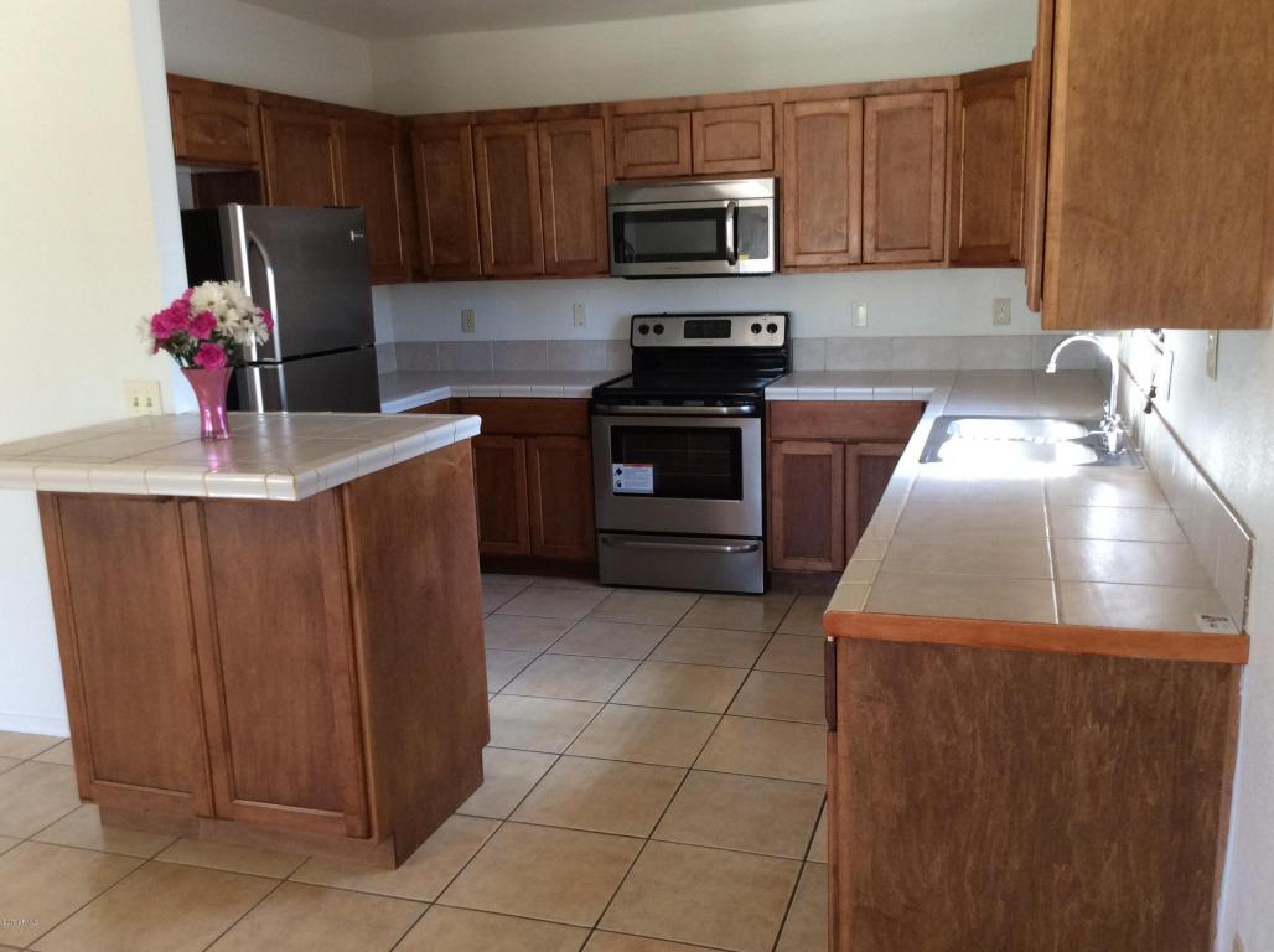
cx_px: 637
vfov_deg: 44.1
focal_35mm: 32
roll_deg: +1.9
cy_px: 476
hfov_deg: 56.9
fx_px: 1176
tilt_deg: -11.9
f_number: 2.4
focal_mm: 3.3
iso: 80
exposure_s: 1/24
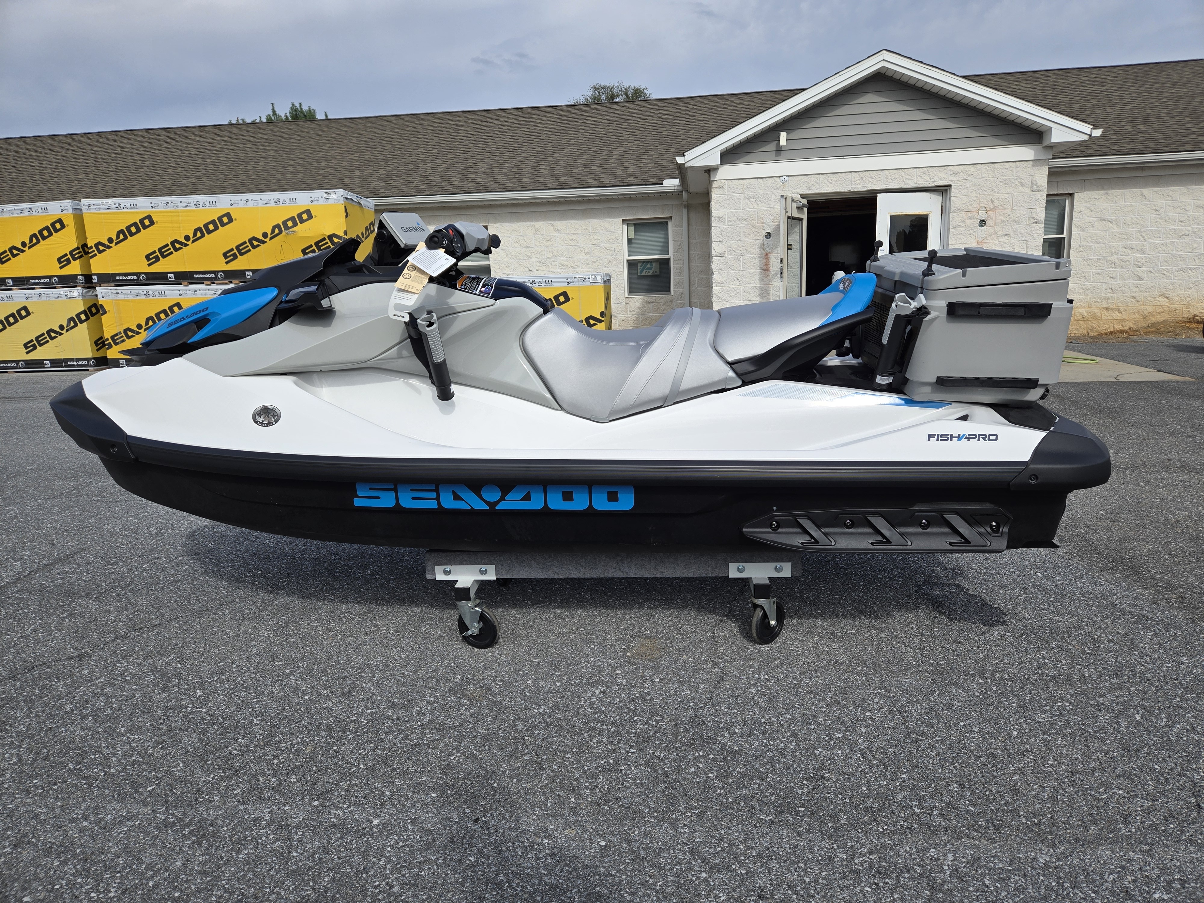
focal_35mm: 23
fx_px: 800
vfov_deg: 58.9
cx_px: 602
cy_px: 452
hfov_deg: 73.9
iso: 25
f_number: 1.8
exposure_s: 1/2476
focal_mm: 5.4
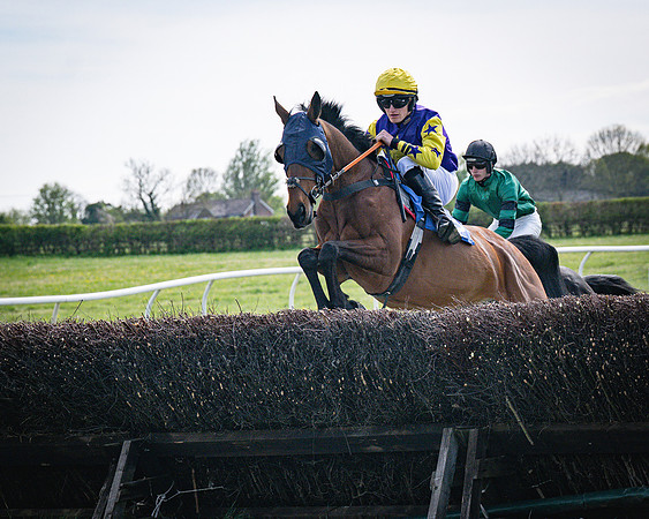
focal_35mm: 173
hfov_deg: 11.1
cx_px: 424
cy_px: 207
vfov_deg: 8.9
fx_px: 3328
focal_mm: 104
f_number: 5
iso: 400
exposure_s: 1/4000
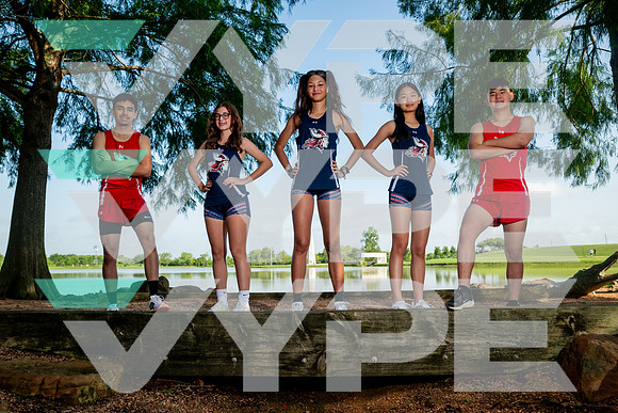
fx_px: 446
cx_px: 309
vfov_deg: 49.6
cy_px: 206
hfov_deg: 69.4
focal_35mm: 26
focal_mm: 26
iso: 200
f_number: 7.1
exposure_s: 1/200
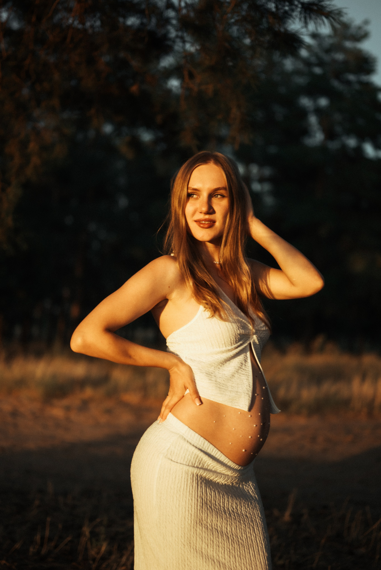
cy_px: 285
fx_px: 793
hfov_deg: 27.0
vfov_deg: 39.6
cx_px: 190
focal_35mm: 50
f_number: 1.8
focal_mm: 50
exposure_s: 1/160
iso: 100
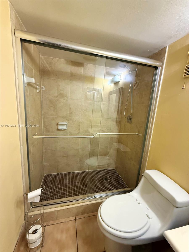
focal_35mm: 14
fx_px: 102
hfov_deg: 85.7
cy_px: 126
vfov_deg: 102.1
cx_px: 94
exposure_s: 1/60
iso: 320
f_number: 2.2
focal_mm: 2.22
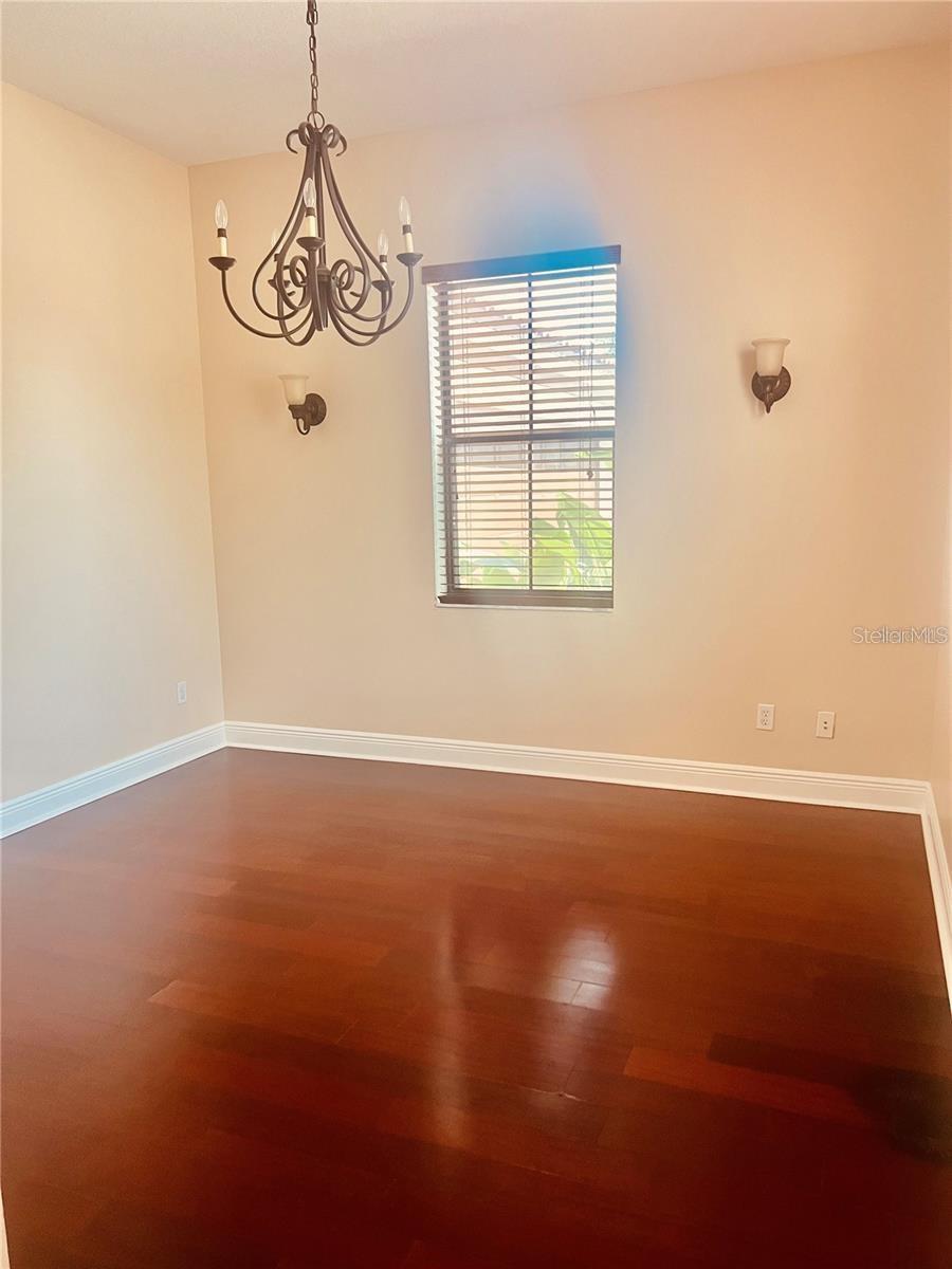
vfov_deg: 67.3
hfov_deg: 53.1
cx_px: 476
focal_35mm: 26
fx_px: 953
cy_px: 634
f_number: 1.5
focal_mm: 5.7
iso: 125
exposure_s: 1/99
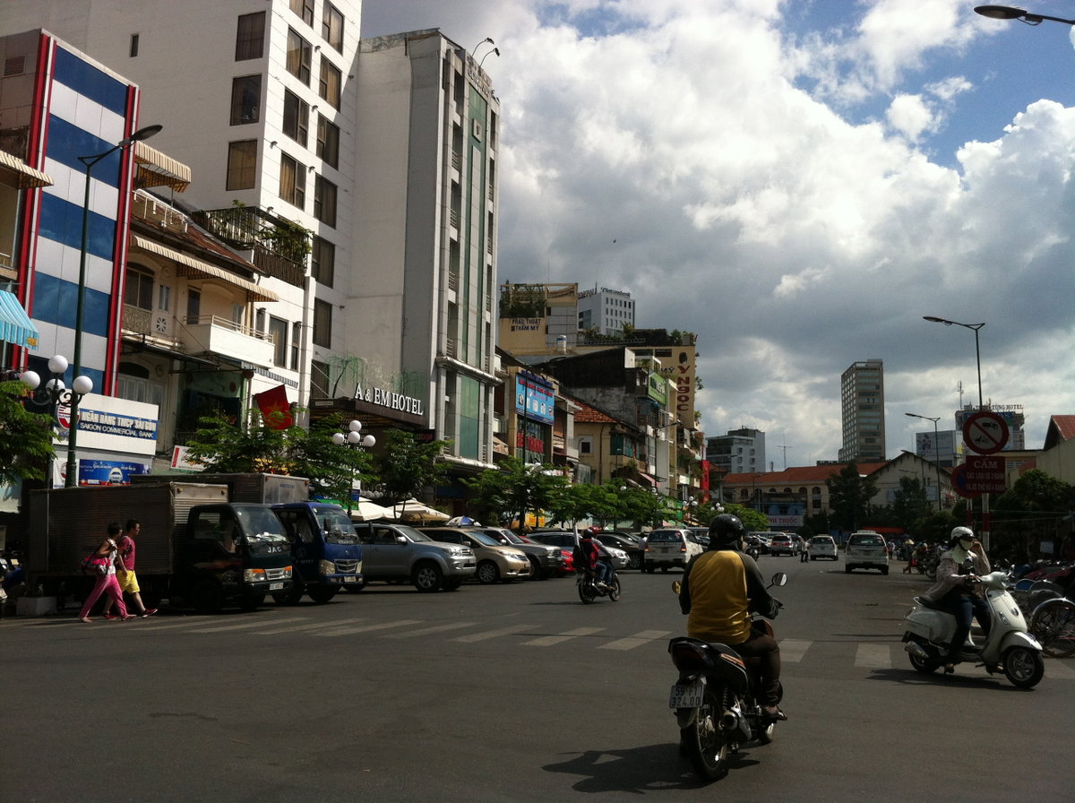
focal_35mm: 35
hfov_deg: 52.7
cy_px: 402
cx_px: 538
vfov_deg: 40.6
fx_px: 1085
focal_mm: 3.85
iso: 80
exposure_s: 1/2514
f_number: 2.8
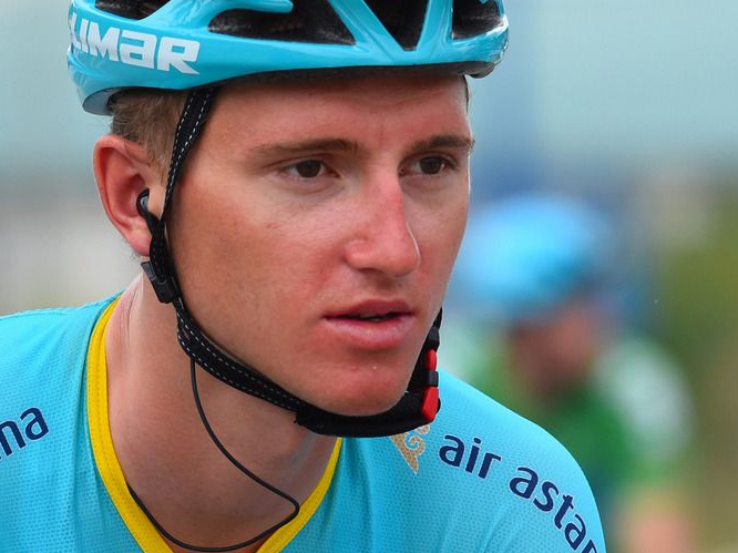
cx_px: 467
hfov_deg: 2.9
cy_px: 273
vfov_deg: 2.1
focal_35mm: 693
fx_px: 14769
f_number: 9
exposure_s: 1/1000
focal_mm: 400
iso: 1600
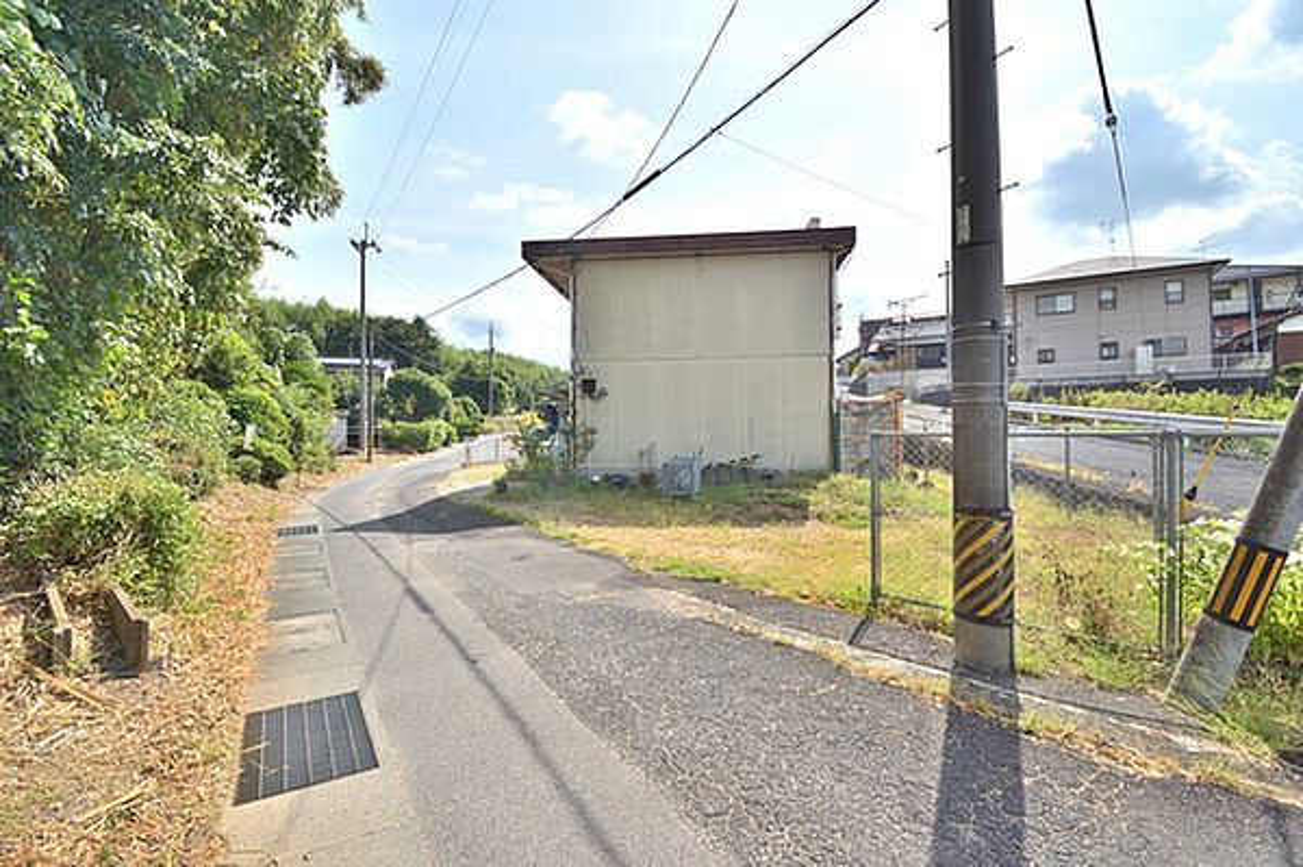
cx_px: 652
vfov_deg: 77.2
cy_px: 434
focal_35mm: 15
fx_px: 542
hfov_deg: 100.4
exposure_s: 1/125
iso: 100
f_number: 8
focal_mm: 10
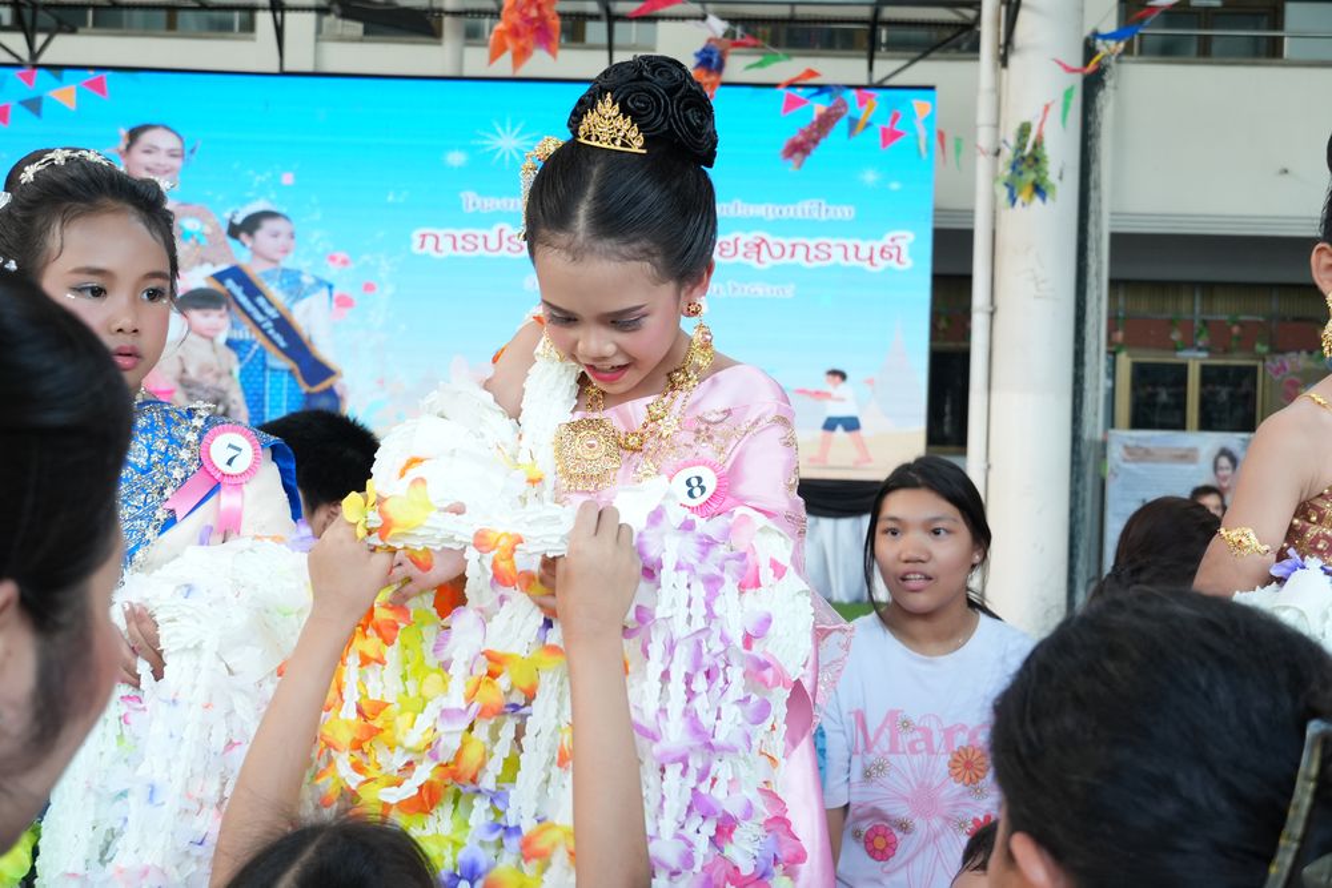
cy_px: 444
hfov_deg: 40.0
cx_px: 666
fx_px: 1832
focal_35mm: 50
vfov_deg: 27.3
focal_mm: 33
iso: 1000
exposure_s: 1/160
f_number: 5.6
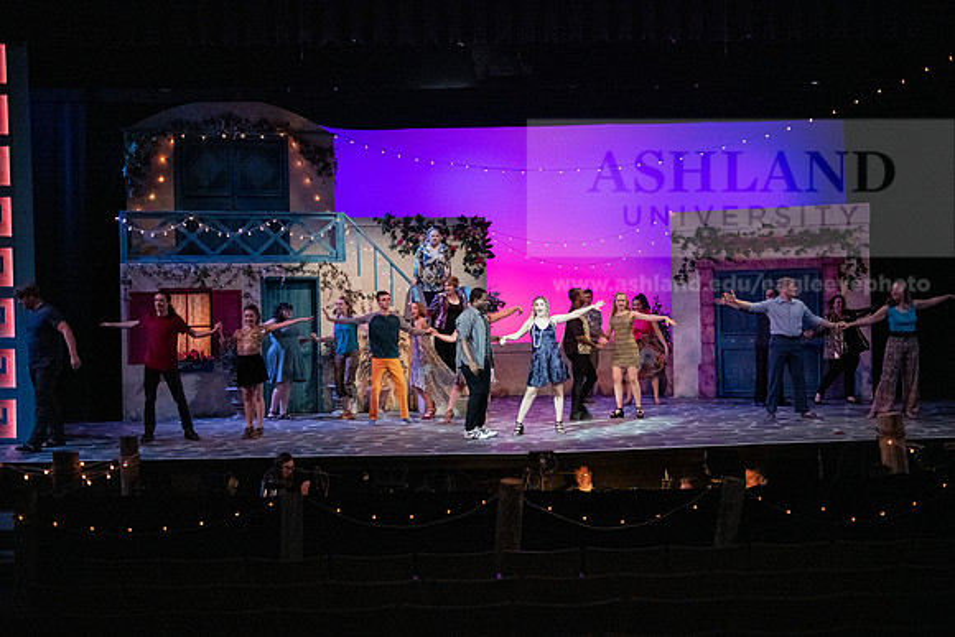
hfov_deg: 44.5
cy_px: 318
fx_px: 1167
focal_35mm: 44
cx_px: 478
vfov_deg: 30.5
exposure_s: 1/400
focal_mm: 44
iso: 6400
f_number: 2.8
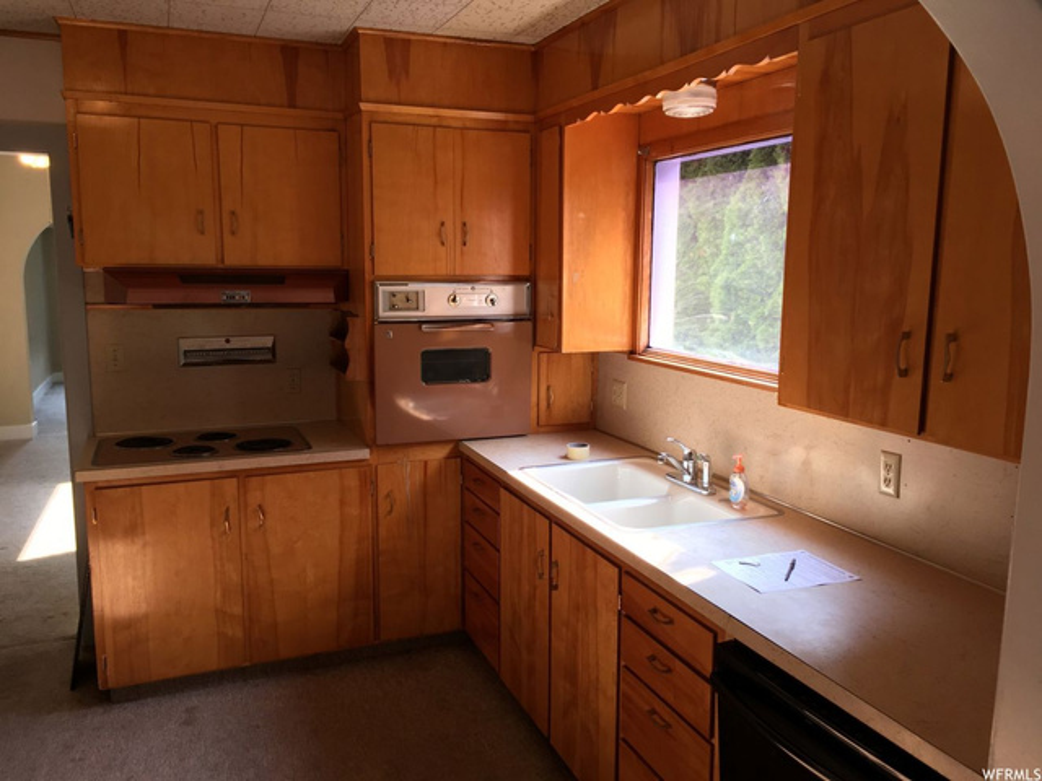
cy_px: 390
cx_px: 521
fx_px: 873
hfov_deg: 61.7
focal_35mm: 29
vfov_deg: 48.2
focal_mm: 4.15
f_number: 2.2
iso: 32
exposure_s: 1/60
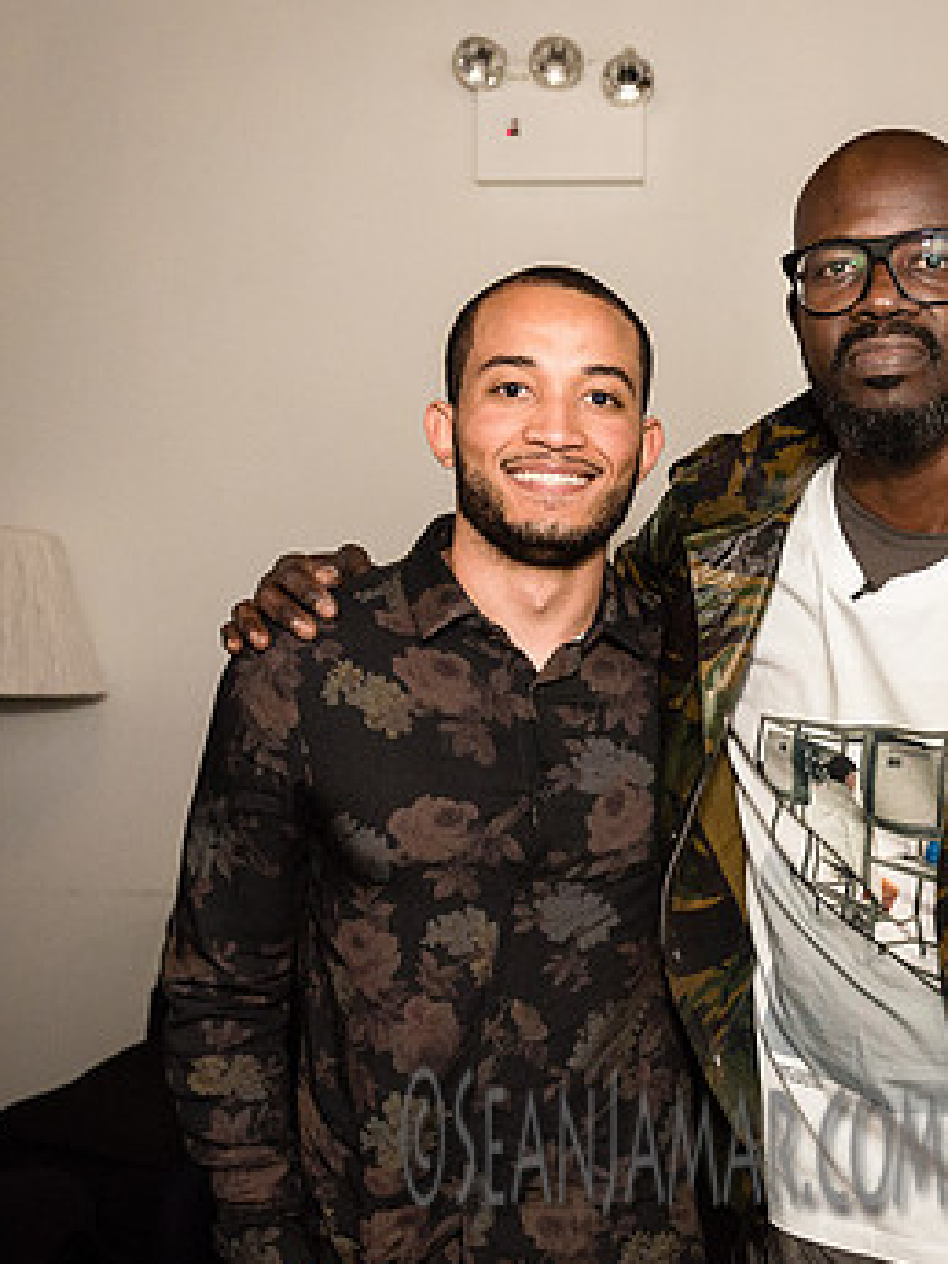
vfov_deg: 38.9
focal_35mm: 49
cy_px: 676
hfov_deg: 29.3
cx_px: 702
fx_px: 1789
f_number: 4
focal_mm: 26
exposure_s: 1/640
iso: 4000
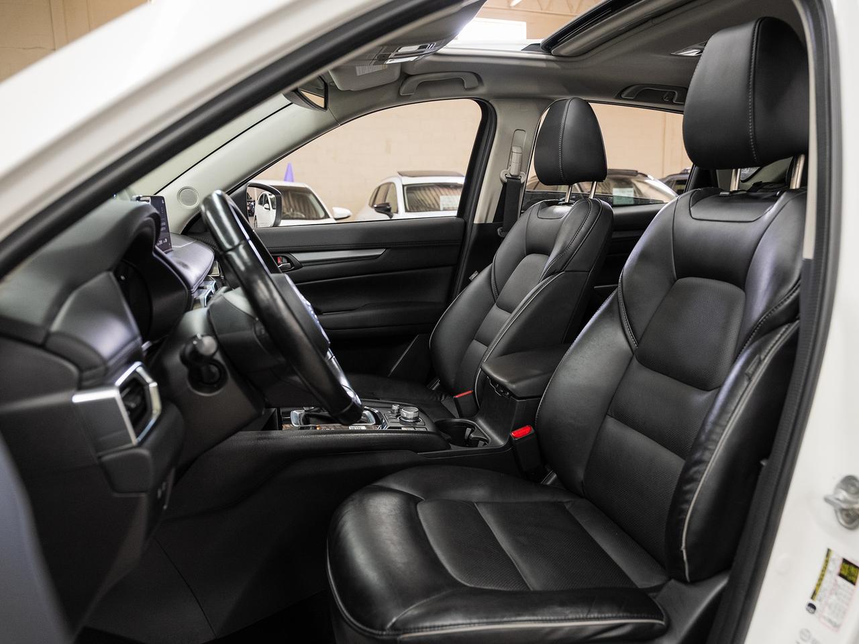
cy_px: 324
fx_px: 648
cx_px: 482
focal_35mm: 26
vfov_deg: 52.9
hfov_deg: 66.8
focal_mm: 24
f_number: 4
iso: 1000
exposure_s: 1/50
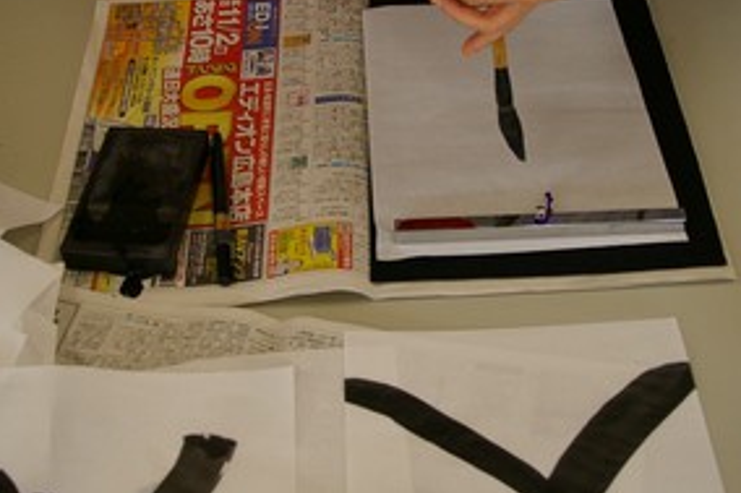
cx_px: 380
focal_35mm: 59
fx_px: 1211
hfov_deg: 34.0
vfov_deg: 22.9
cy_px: 171
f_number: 5.6
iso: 200
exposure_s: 1/60
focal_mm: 23
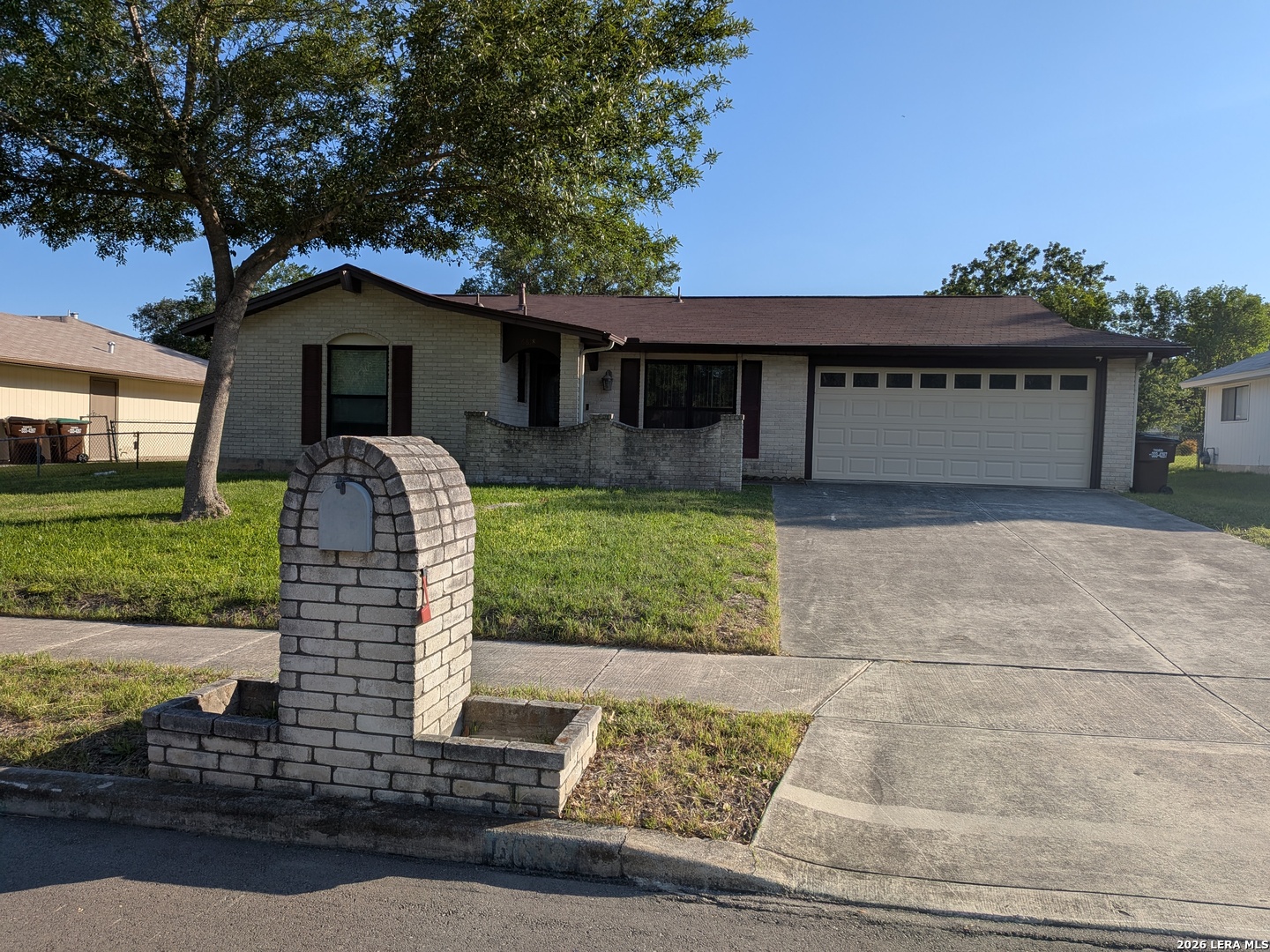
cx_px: 635
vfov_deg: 56.8
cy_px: 476
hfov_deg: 71.6
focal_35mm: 24
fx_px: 881
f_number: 1.7
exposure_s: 1/1754
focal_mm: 4.53
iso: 29
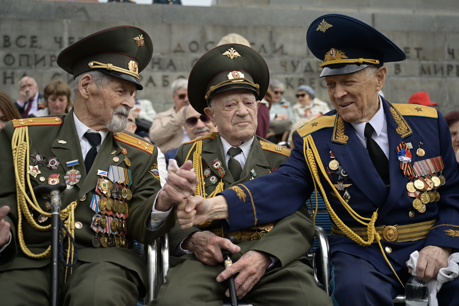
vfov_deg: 35.1
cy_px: 153
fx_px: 484
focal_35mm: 38
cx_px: 230
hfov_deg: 50.7
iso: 40
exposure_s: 1/320
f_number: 2.8
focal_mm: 38
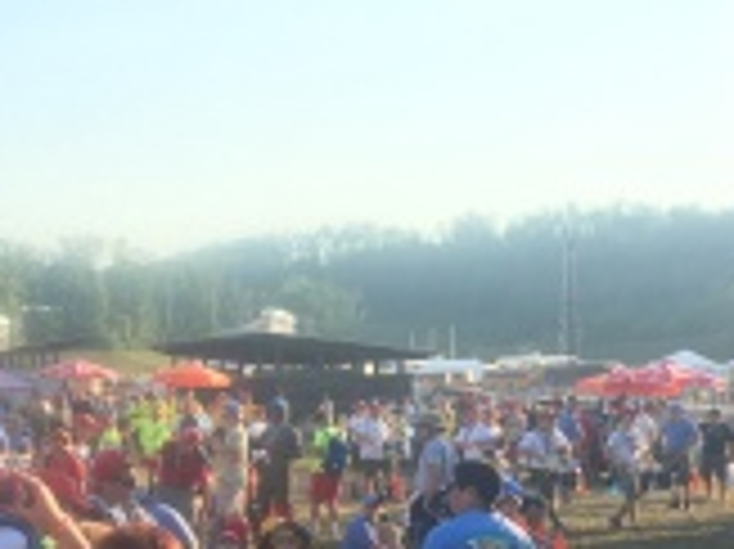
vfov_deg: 22.1
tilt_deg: -3.3
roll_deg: +3.0
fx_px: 1377
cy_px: 472
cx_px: -36
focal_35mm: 65
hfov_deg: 27.7
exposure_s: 1/305
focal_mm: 4.15
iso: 25
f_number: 2.2
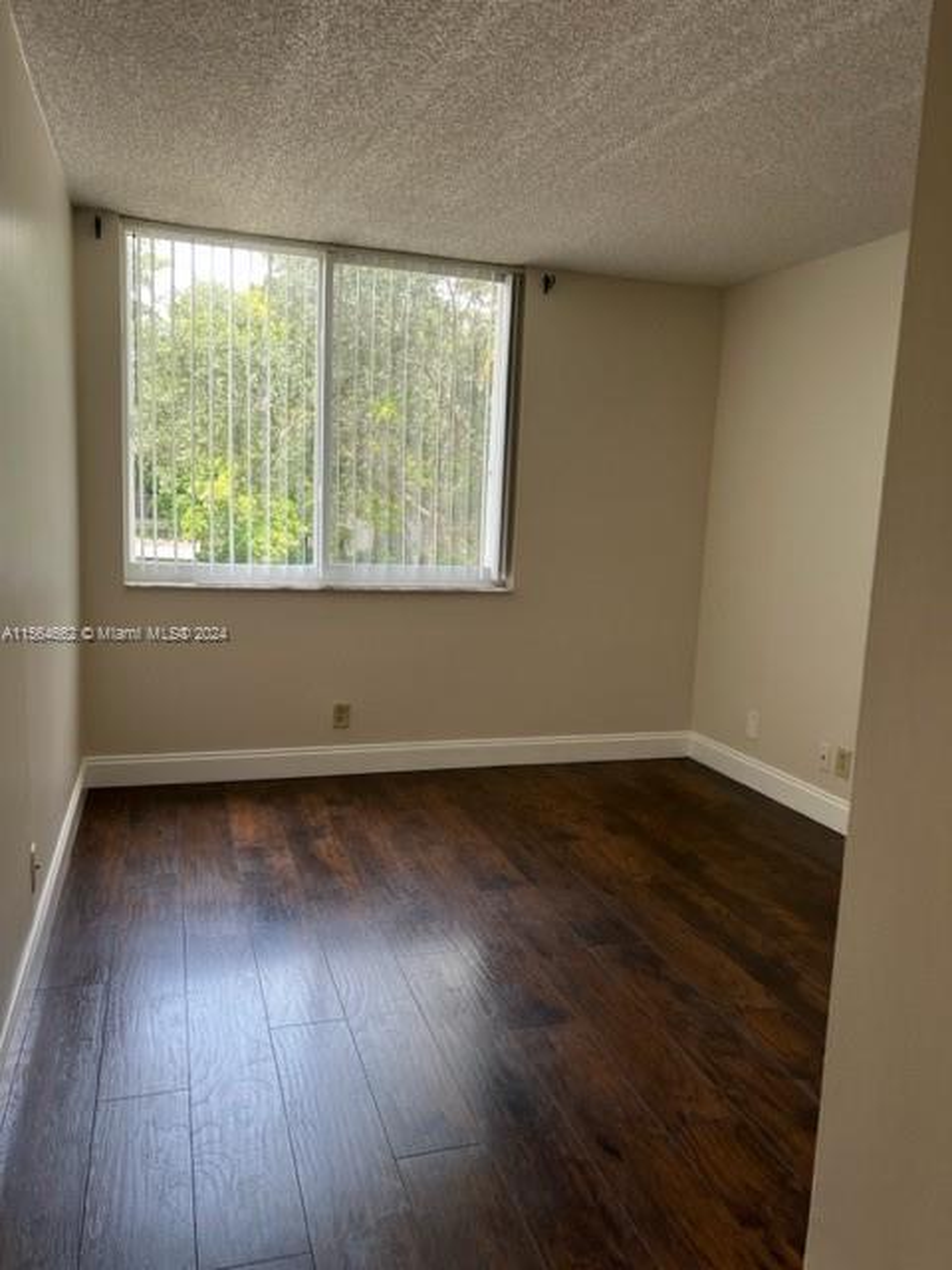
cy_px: 635
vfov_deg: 67.3
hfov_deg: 53.1
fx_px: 953
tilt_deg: -7.3
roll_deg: -1.2
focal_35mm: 26
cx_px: 476
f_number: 1.5
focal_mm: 5.7
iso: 32
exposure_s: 1/120
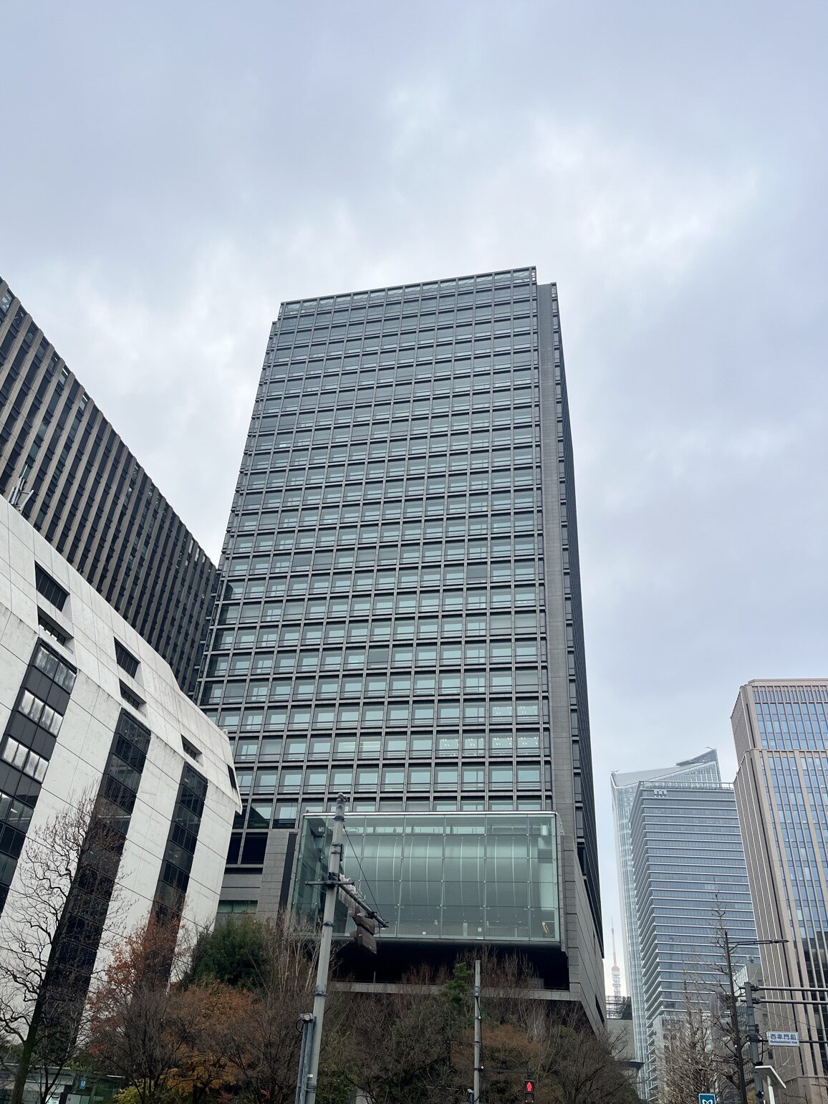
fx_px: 861
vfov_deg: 65.3
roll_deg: -4.2
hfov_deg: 51.4
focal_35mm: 27
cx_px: 401
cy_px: 539
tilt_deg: +34.9
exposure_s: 1/2463
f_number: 1.6
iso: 50
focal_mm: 5.1
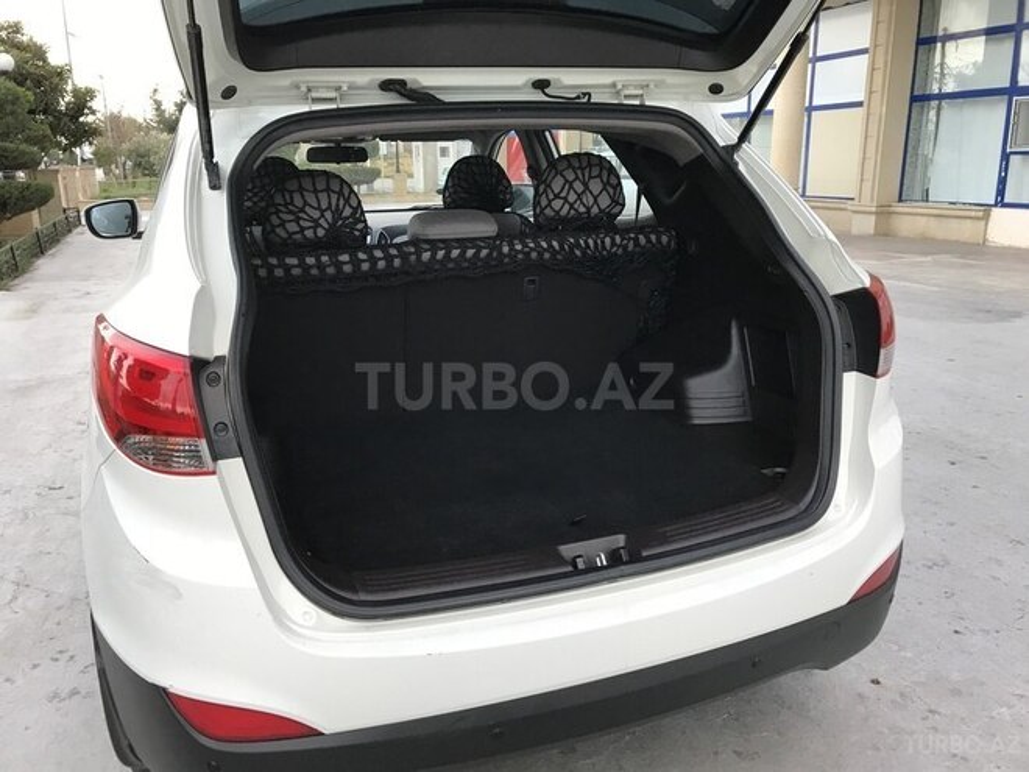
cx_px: 514
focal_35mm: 28
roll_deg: +0.0
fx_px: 832
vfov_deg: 49.7
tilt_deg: -13.5
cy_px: 386
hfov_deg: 63.4
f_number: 1.8
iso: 32
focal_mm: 3.99
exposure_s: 1/33
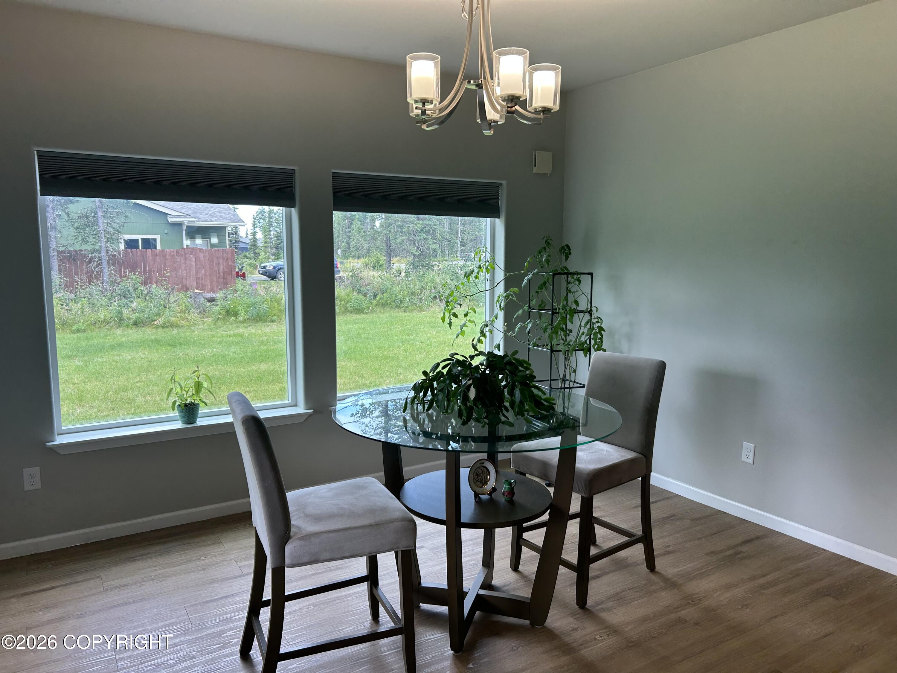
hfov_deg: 67.3
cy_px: 336
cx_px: 448
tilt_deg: -7.5
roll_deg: +0.1
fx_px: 674
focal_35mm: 26
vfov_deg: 53.1
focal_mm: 5.7
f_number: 1.5
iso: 40
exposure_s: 1/157
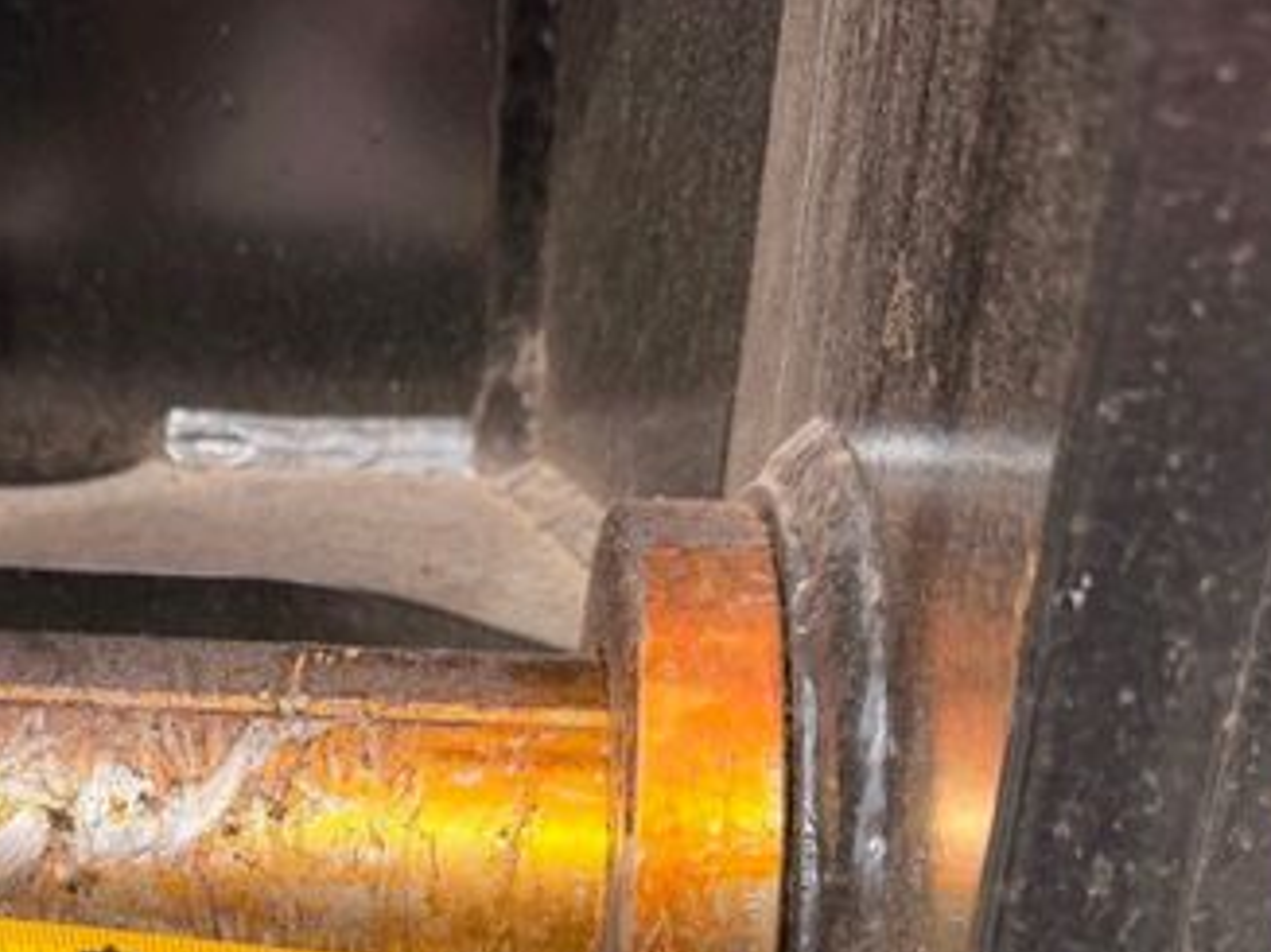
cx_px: 249
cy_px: 832
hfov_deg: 41.1
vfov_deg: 31.5
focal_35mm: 44
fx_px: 1615
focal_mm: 6.76
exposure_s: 1/1855
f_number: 1.78
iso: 100
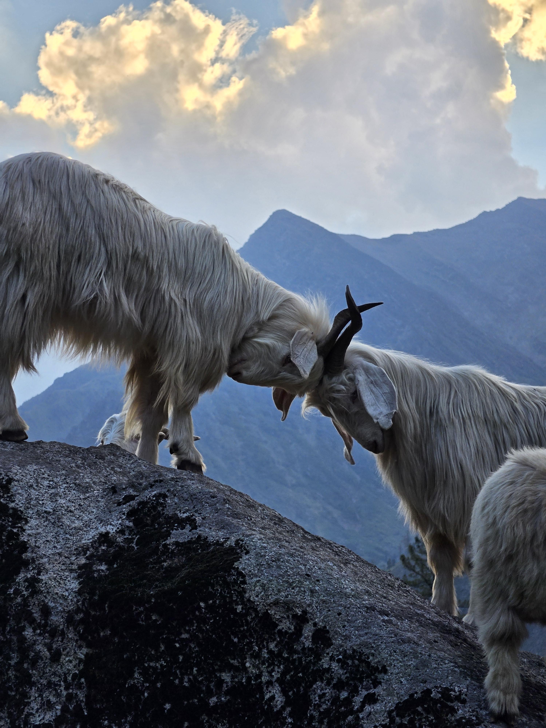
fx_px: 2419
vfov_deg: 17.1
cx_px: 273
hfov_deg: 12.9
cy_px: 364
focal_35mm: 115
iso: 50
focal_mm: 18.6
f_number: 2.9
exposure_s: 1/391
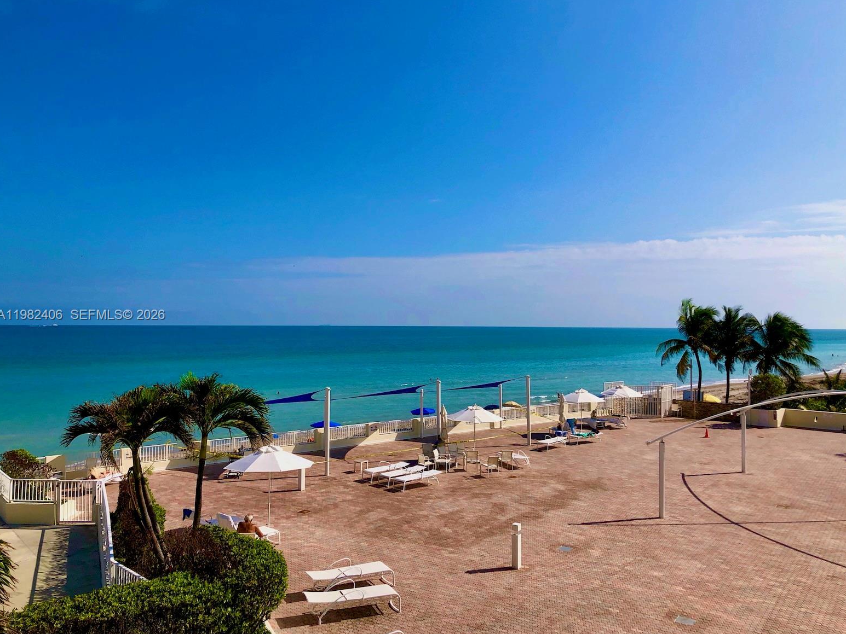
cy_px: 316
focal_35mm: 29
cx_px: 433
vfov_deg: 48.2
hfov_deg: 61.6
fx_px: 709
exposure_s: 1/4425
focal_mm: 4
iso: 25
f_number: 1.8
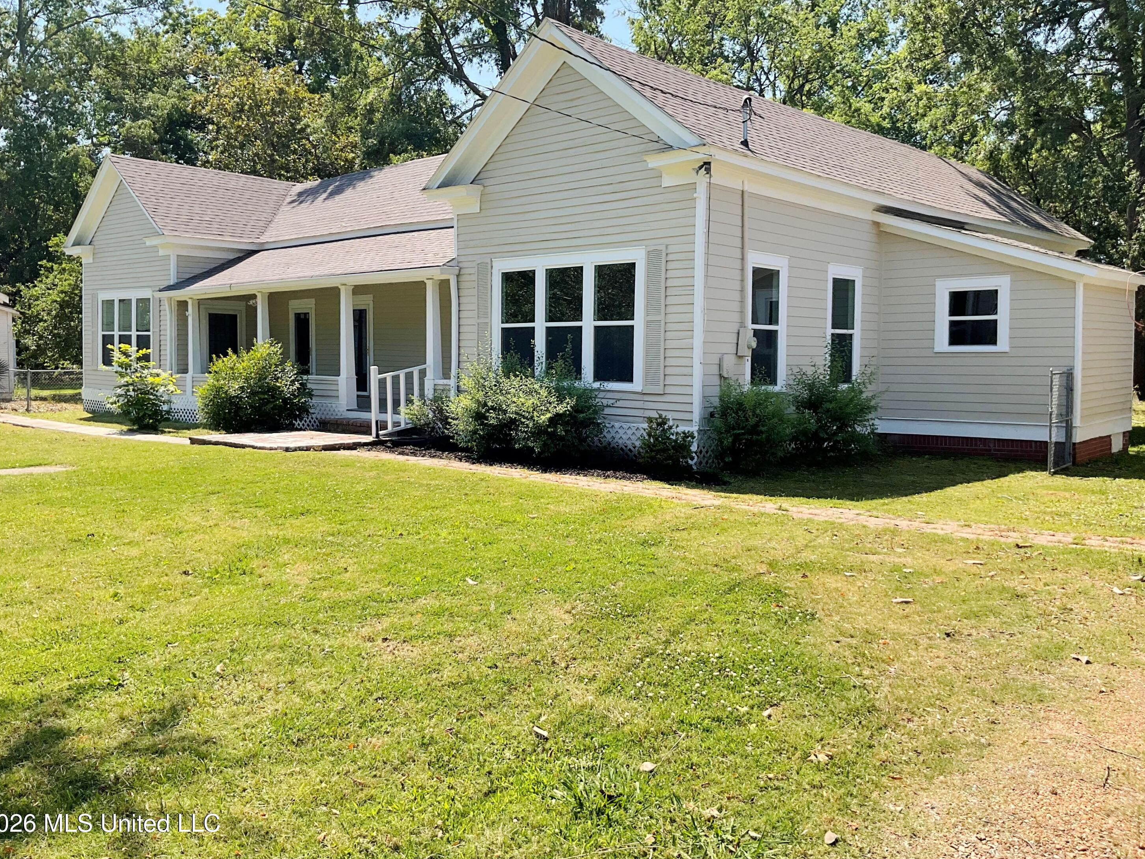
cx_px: 554
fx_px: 992
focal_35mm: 30
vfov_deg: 46.8
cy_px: 419
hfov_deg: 60.0
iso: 16
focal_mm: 3
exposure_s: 1/1121
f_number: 1.8
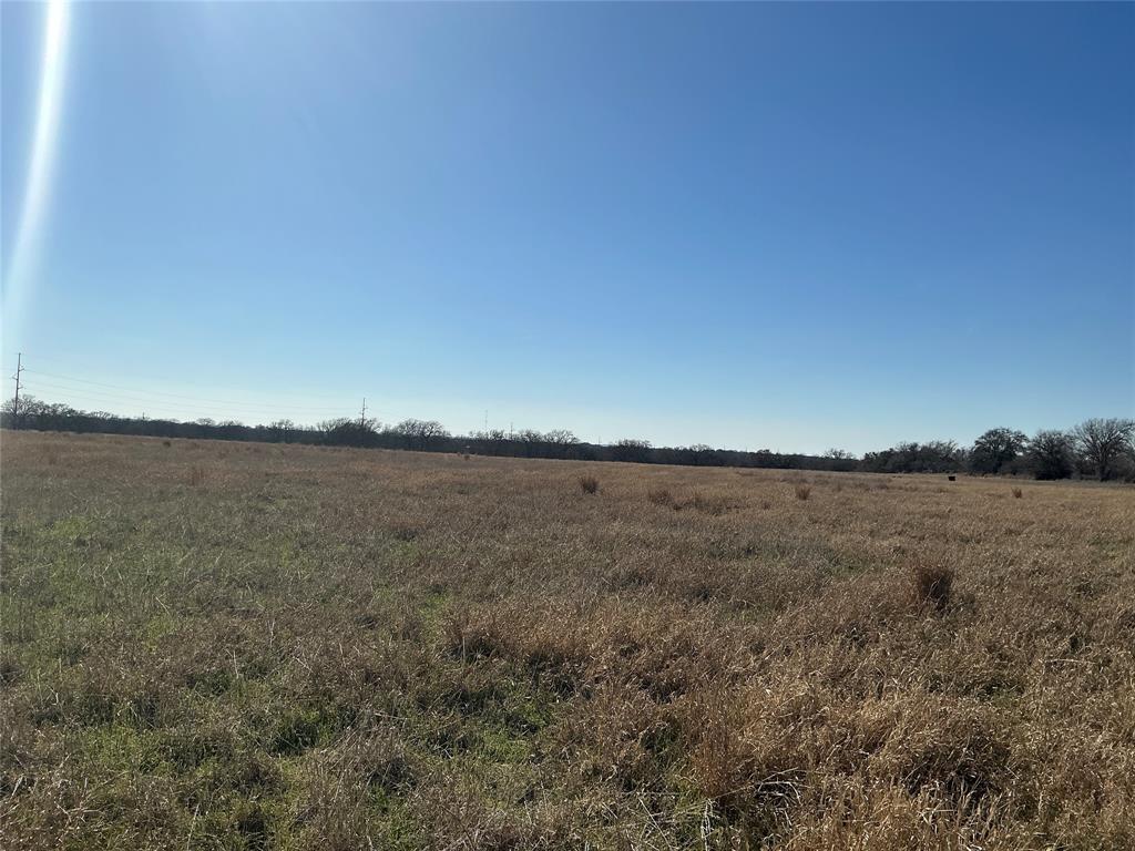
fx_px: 918
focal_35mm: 28
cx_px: 568
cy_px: 426
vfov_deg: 49.7
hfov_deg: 63.4
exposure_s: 1/5263
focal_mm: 3
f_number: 1.8
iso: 25
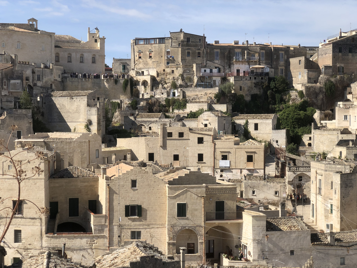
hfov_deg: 36.8
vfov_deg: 28.0
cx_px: 178
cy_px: 134
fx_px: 536
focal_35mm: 52
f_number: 2.4
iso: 16
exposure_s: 1/1297
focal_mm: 6
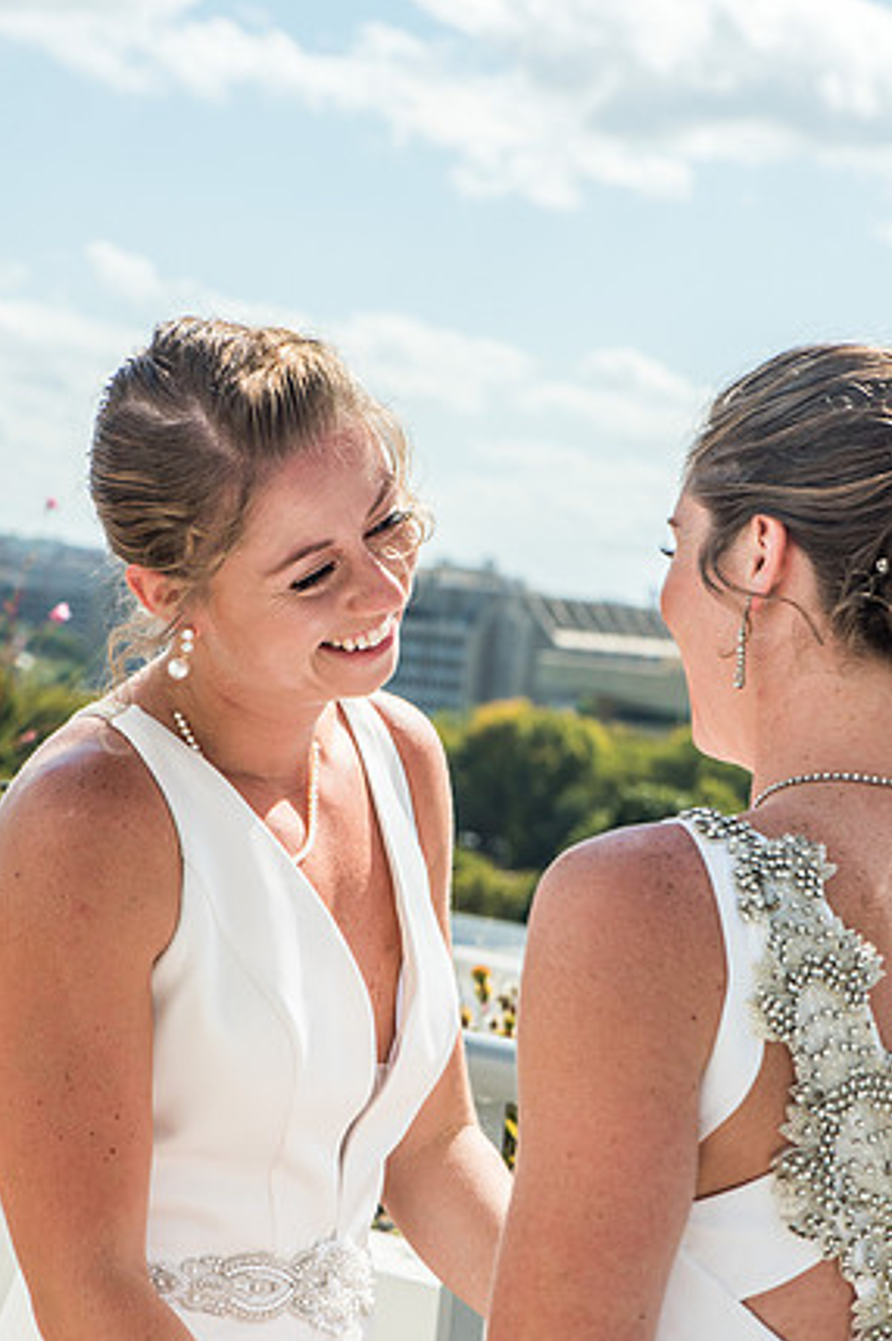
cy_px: 699
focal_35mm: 110
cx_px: 462
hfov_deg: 12.4
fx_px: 4095
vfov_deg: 18.6
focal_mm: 105
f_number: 4.5
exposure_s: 1/500
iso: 200
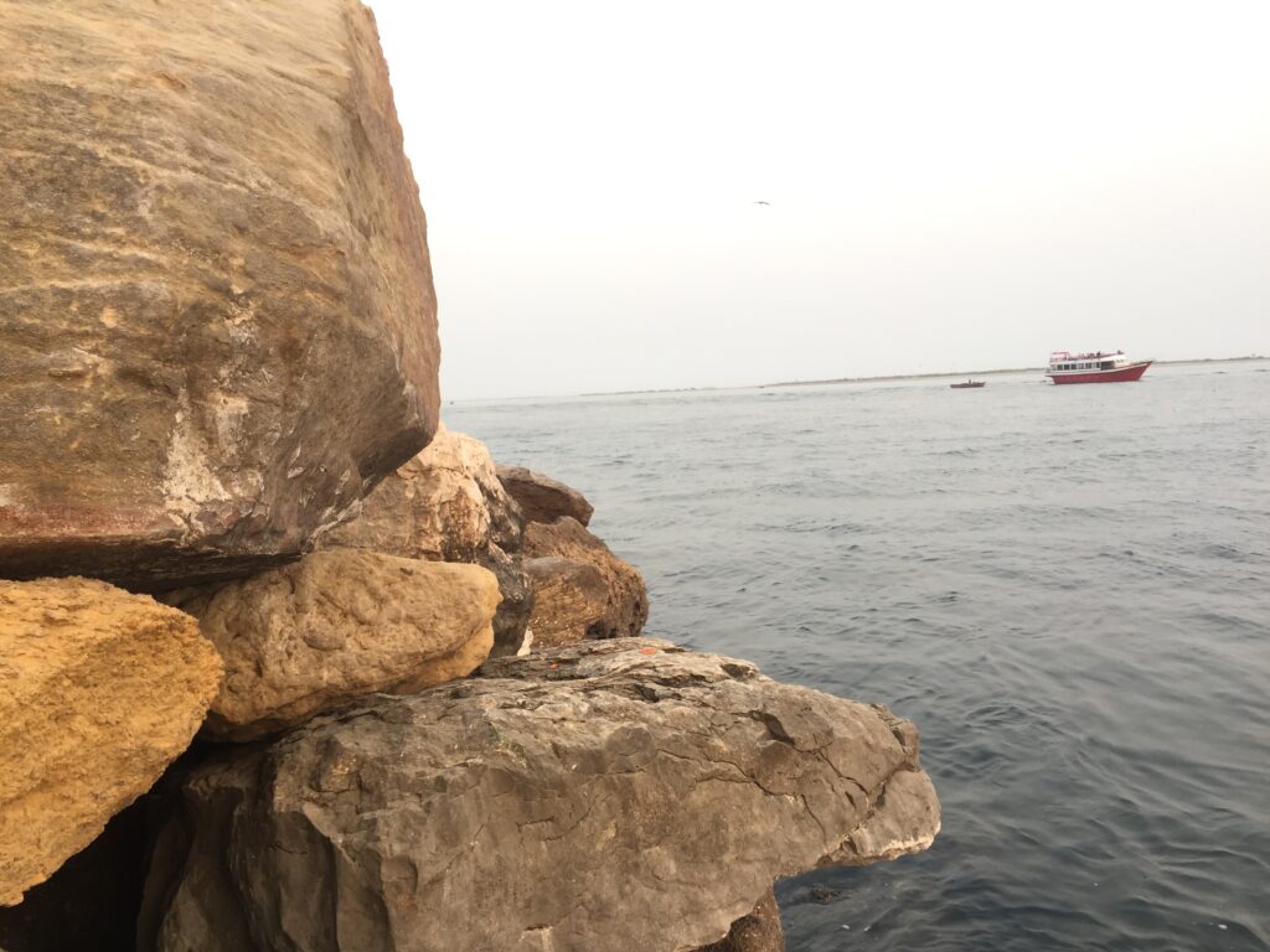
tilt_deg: -5.2
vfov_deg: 48.2
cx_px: 635
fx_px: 1064
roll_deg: +2.2
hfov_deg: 61.7
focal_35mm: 29
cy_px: 476
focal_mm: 4.15
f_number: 2.2
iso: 40
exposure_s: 1/50
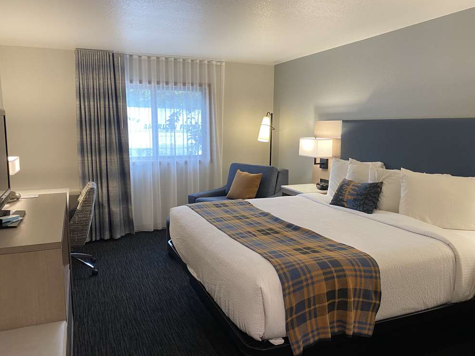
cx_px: 235
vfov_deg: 51.4
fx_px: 371
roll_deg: -0.5
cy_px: 182
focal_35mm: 27
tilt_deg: -8.7
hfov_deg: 65.3
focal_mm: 4.25
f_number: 1.8
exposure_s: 1/60
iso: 125
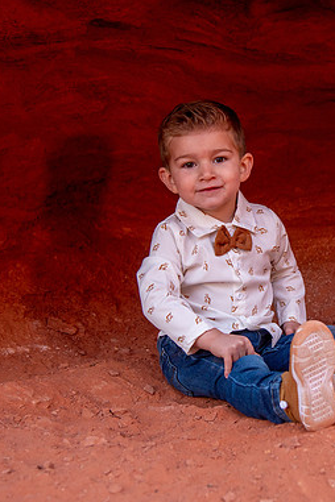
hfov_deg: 17.4
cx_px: 255
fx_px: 1089
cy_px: 235
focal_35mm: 78
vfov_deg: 26.0
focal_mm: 48
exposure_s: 1/200
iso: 1250
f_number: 4
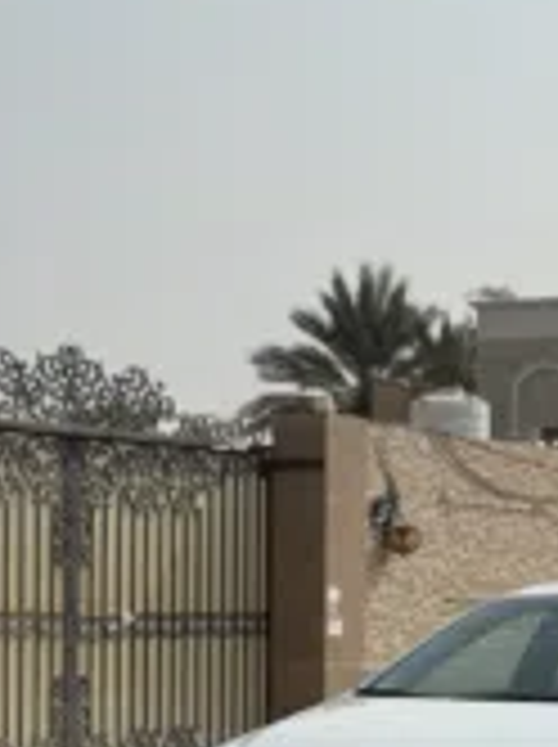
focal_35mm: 116
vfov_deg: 16.7
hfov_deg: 12.5
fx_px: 2500
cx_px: 657
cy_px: 688
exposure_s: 1/11364
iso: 80
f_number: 1.78
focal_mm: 6.76
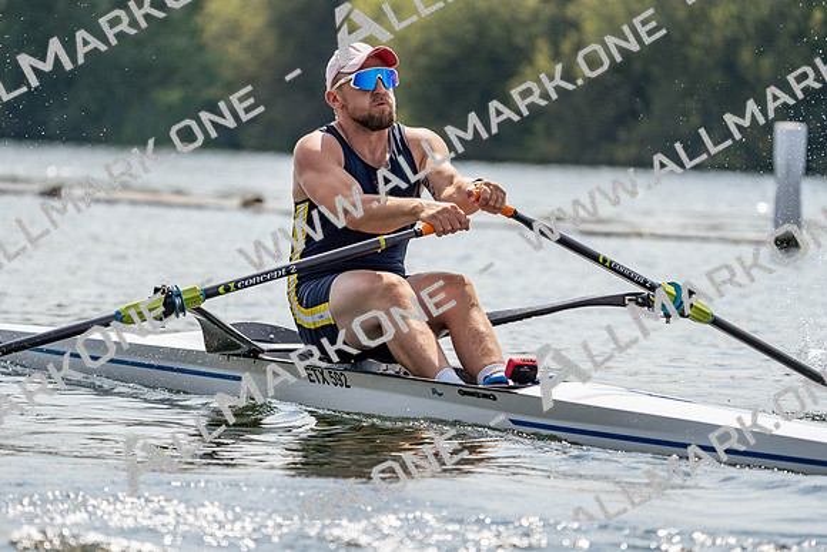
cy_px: 276
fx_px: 6112
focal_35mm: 266
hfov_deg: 7.7
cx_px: 414
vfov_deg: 5.2
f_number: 5.6
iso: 160
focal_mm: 266
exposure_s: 1/1600
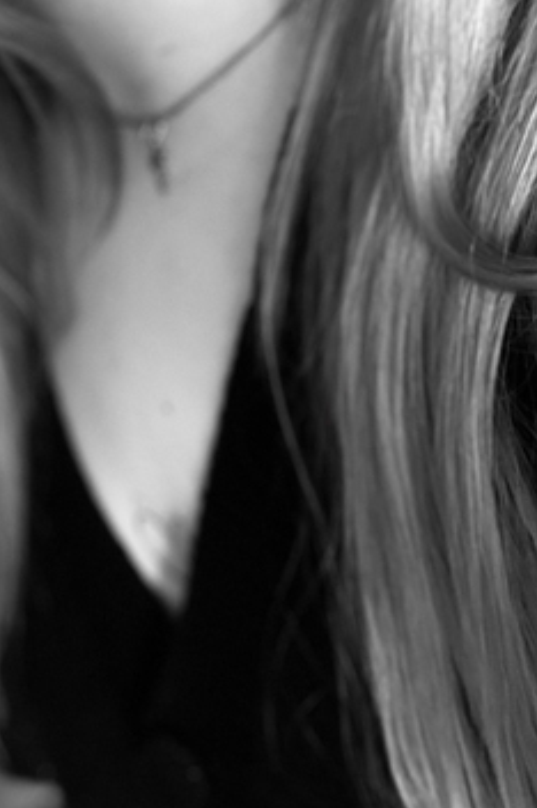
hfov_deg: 18.8
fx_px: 1592
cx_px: 46
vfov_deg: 26.5
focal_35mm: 71
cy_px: -53
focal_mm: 2.71
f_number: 2.2
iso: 160
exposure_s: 1/60
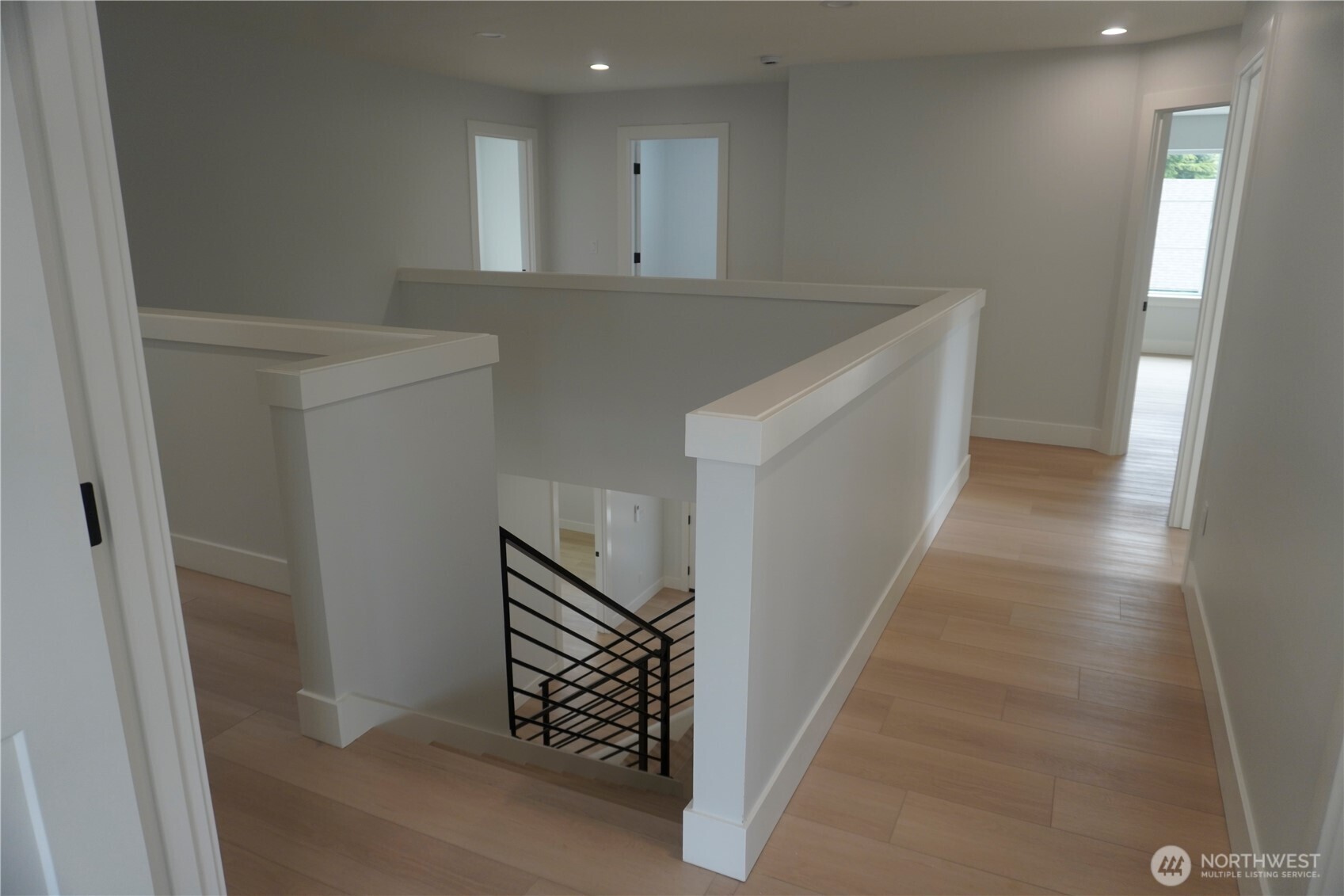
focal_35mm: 24
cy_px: 448
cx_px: 672
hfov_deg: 73.7
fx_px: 896
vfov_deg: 53.1
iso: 400
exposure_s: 1/160
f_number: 4
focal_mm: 16
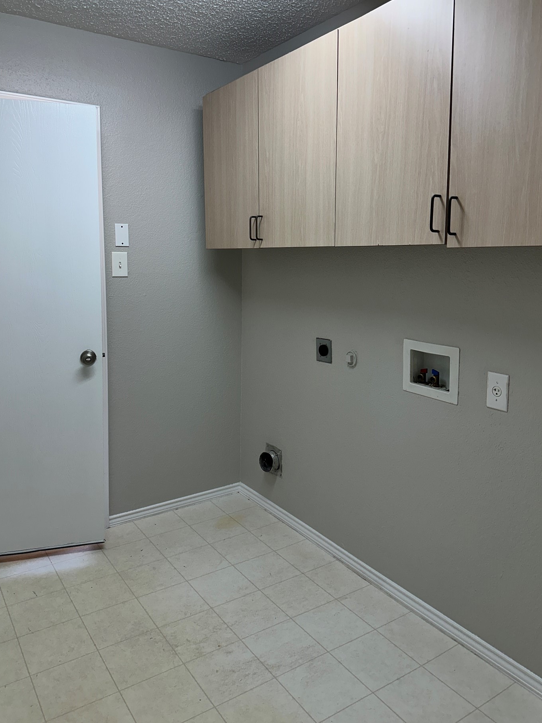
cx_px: 268
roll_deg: -1.2
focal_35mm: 27
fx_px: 564
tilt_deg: -4.6
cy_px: 317
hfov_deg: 51.4
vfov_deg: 65.1
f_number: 1.78
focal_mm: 6.86
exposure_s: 1/120
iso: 80
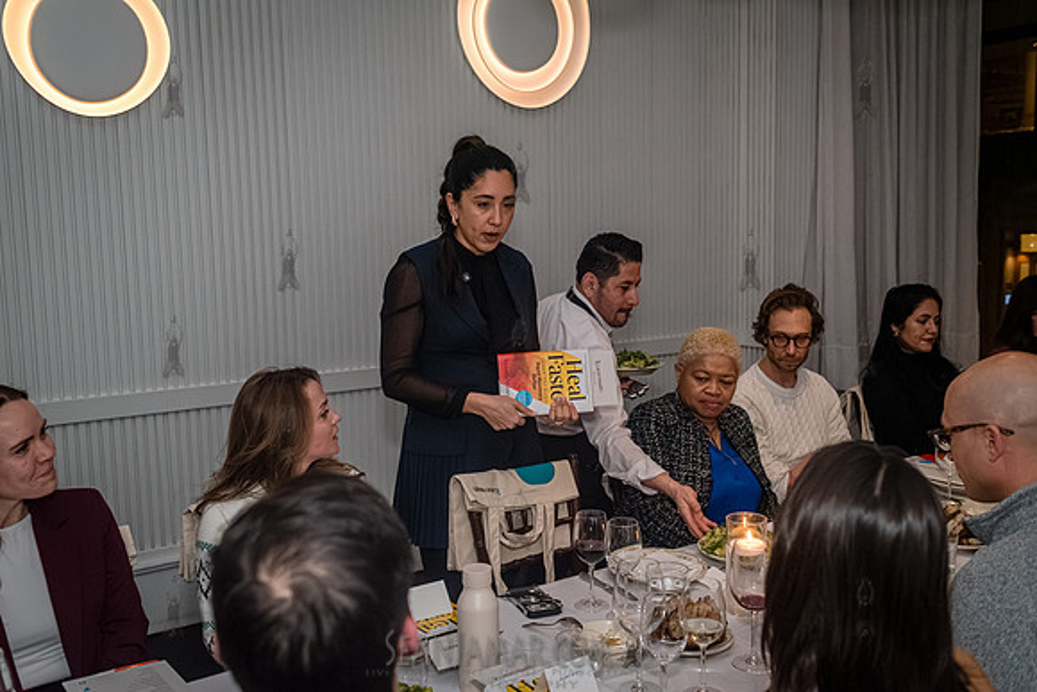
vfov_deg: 37.9
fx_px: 1008
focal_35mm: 35
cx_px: 518
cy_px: 346
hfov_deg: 54.4
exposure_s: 1/400
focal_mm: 35
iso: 6400
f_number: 4.5
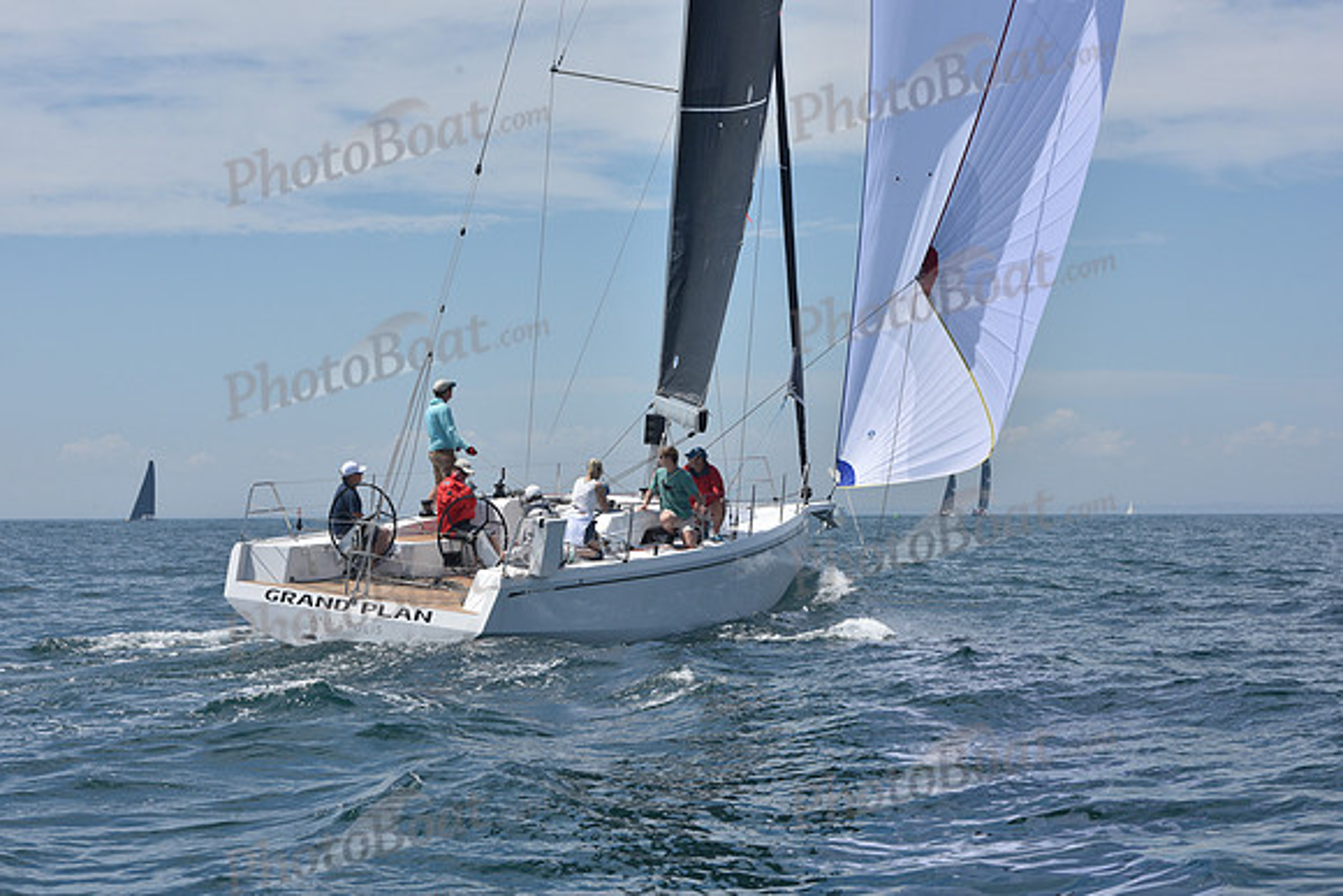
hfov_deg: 23.9
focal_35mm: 85
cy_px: 448
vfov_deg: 16.1
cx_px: 672
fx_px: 3172
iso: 250
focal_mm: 85
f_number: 11
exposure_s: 1/800
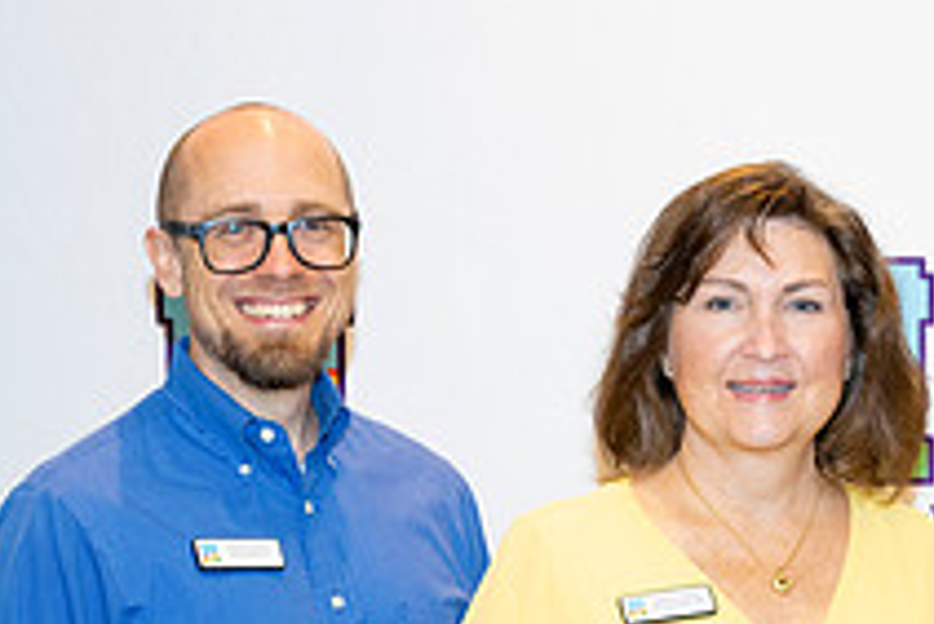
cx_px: 987
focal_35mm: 147
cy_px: 762
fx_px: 3816
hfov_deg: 13.7
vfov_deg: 9.2
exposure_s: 1/100
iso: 1000
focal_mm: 47
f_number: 5.6
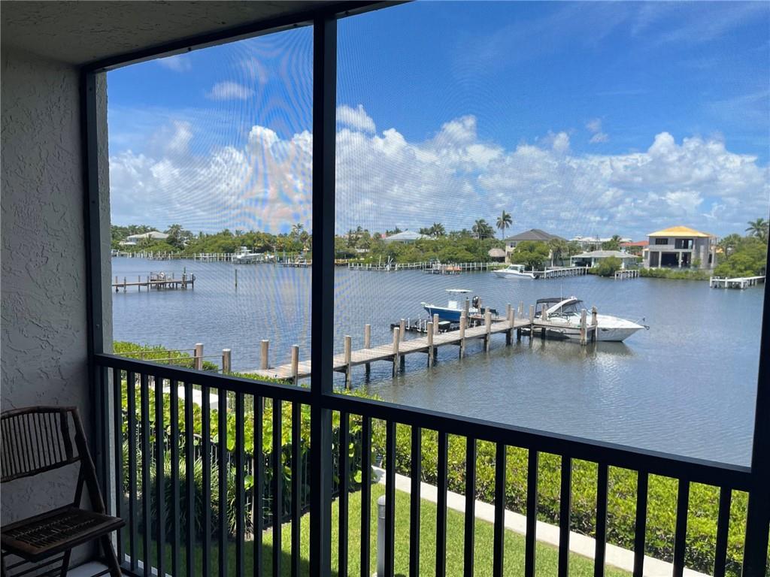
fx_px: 578
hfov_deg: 67.3
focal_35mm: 26
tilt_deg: -6.2
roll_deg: -0.9
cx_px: 385
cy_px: 288
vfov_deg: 53.1
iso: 32
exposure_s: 1/2597
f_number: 1.6
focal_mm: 5.1
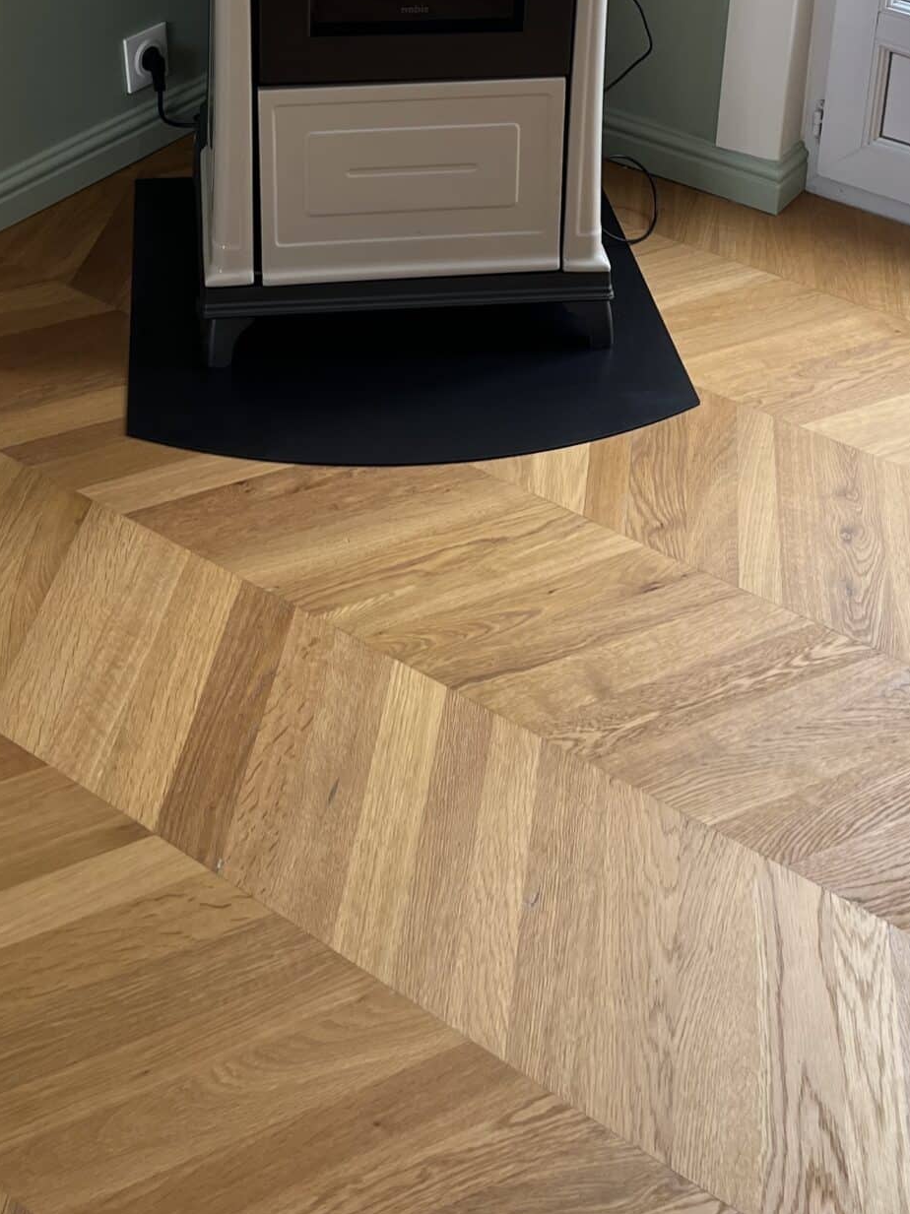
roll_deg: -1.1
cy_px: 36
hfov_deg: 27.0
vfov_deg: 33.0
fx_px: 1894
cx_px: 405
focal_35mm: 54
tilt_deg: -21.8
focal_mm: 5.1
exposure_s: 1/122
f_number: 1.6
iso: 64
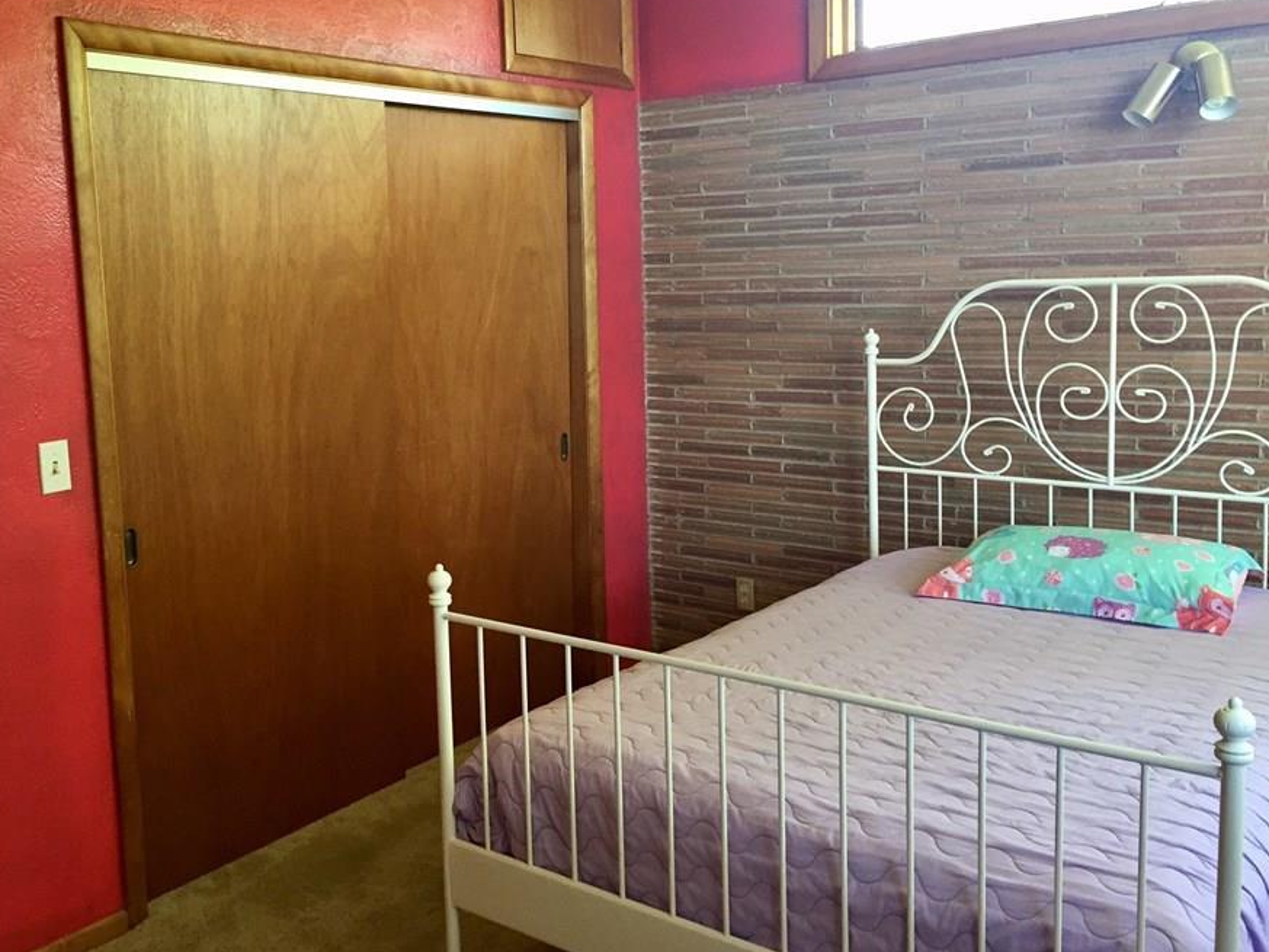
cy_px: 420
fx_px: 1247
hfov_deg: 53.8
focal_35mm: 34
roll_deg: +1.0
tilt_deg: -8.2
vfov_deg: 41.7
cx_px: 547
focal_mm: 4.15
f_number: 2.2
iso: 100
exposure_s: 1/30
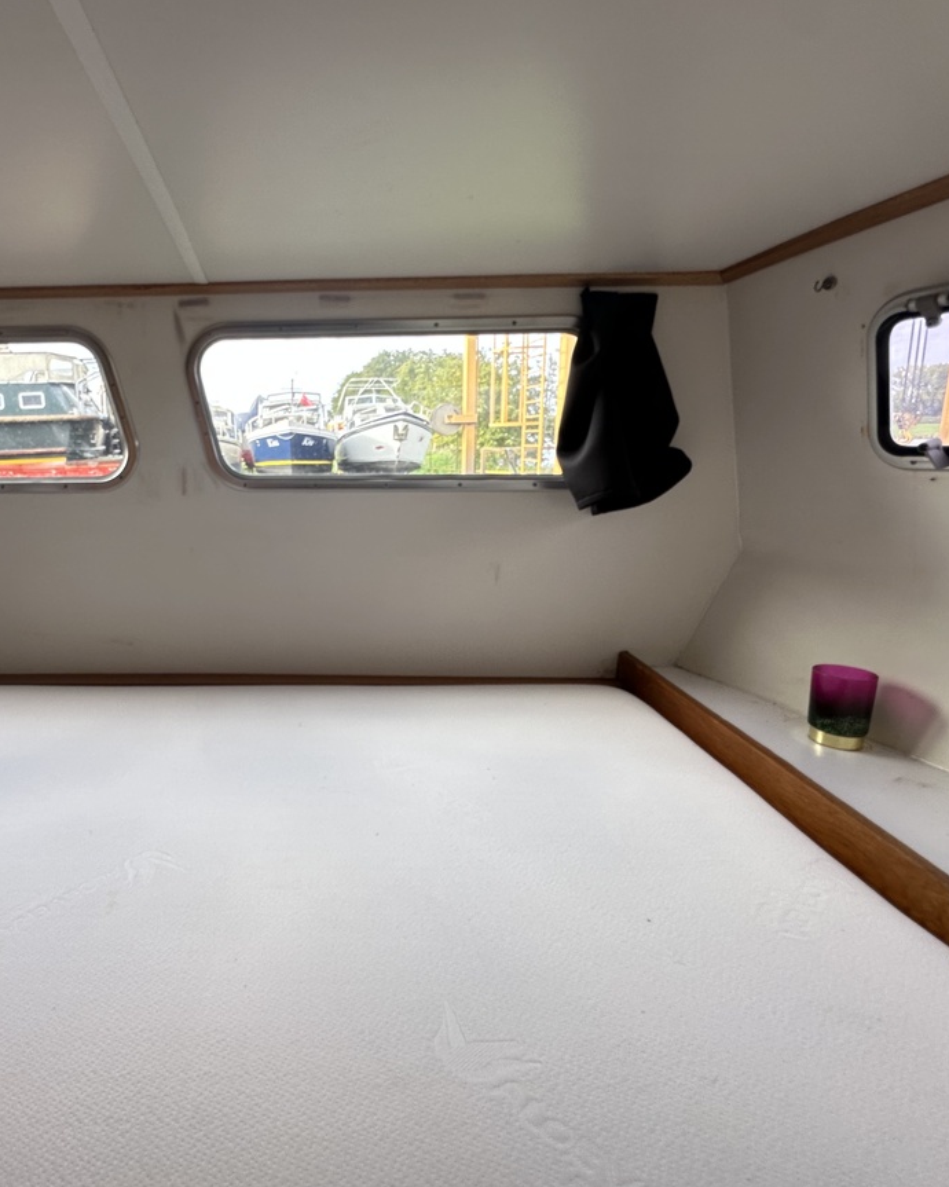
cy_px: 578
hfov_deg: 68.2
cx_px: 293
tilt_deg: -12.0
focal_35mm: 19
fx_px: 667
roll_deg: +2.2
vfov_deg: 83.3
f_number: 2.2
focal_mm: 2.22
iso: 64
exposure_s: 1/99
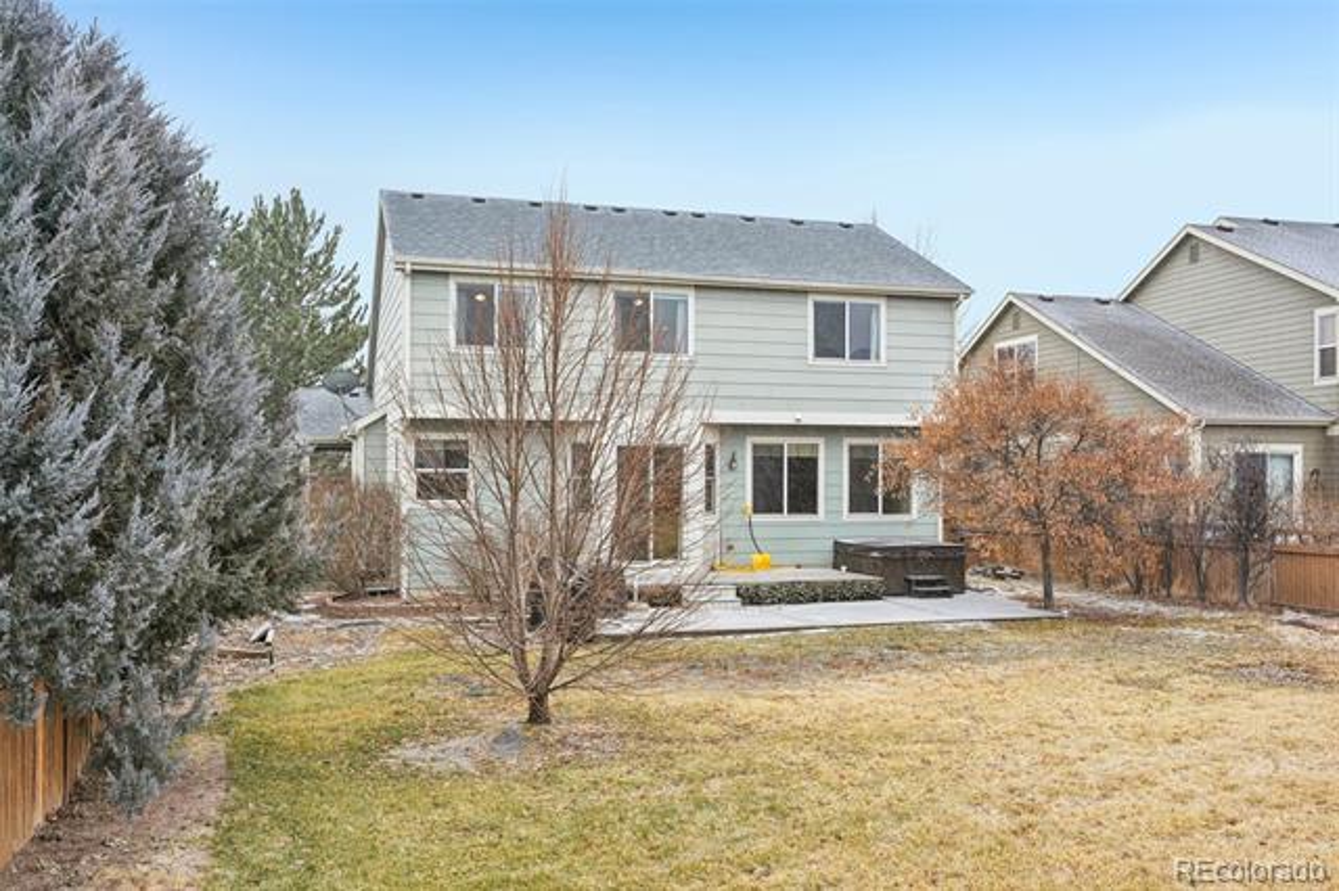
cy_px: 446
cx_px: 670
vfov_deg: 43.6
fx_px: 1115
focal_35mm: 30
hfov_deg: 62.0
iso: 100
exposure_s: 1/30
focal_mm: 30
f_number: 8
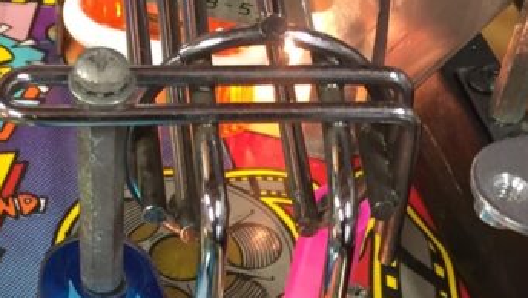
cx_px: 236
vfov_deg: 11.9
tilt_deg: -52.2
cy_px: 533
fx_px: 1317
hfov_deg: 22.7
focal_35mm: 94
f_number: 2.2
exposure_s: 1/33
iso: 125
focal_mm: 4.15
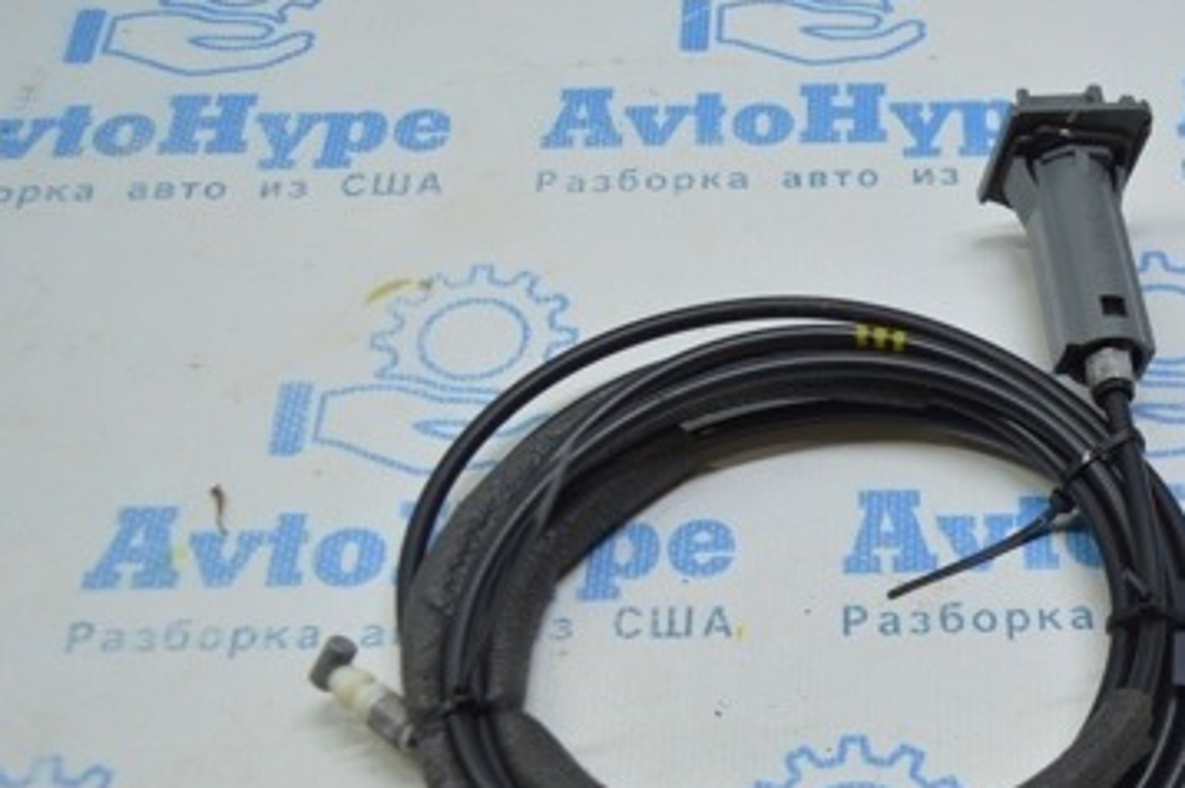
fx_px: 1940
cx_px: 874
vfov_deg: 22.6
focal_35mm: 59
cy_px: 631
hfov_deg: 33.4
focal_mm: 22
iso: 400
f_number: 3.8
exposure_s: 1/100
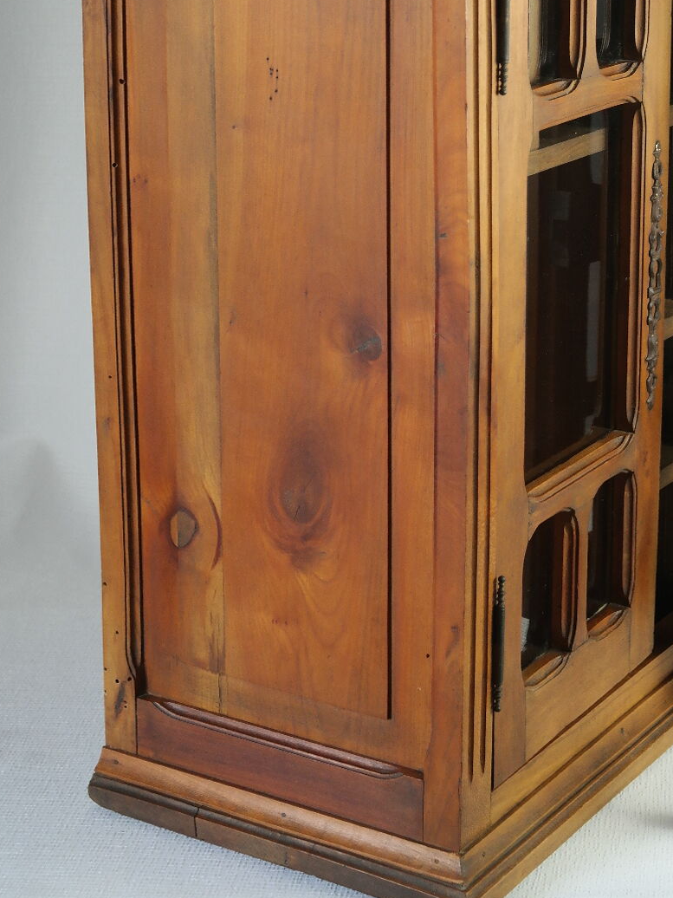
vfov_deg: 22.8
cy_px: 209
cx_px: 444
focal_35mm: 85
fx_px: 2203
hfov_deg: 17.3
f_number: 6.3
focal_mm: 35
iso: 800
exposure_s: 1/30
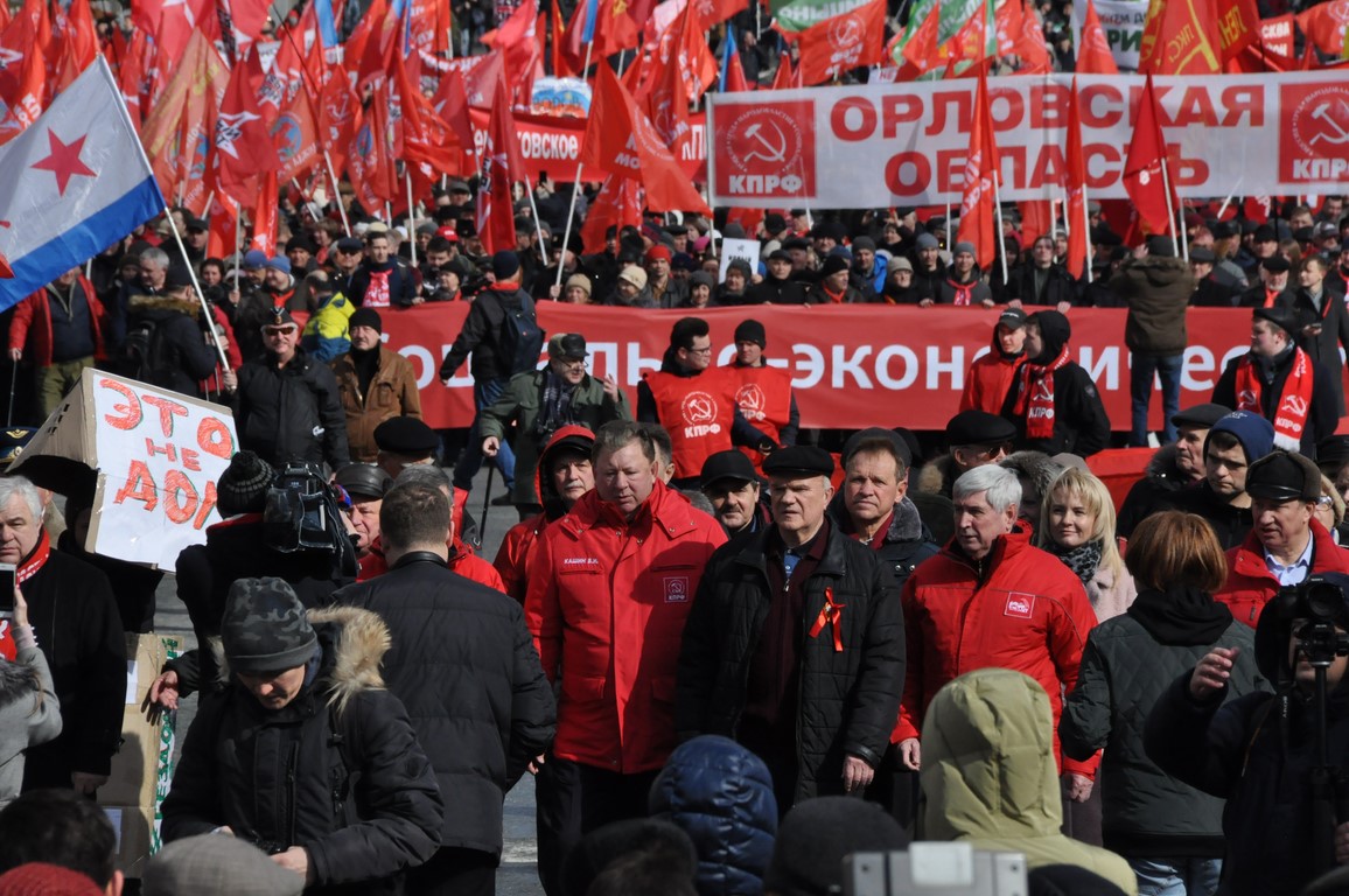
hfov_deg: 6.5
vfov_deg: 4.4
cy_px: 448
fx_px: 11790
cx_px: 674
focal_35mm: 315
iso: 1000
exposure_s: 1/1600
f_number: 10
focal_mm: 210
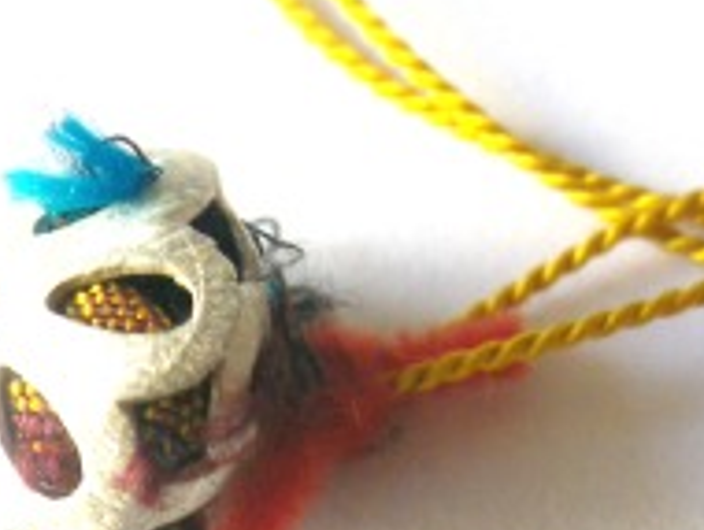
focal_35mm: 123
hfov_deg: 15.9
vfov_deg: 12.0
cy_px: 126
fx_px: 2505
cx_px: 530
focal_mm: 7.3
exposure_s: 1/50
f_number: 3.9
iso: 100
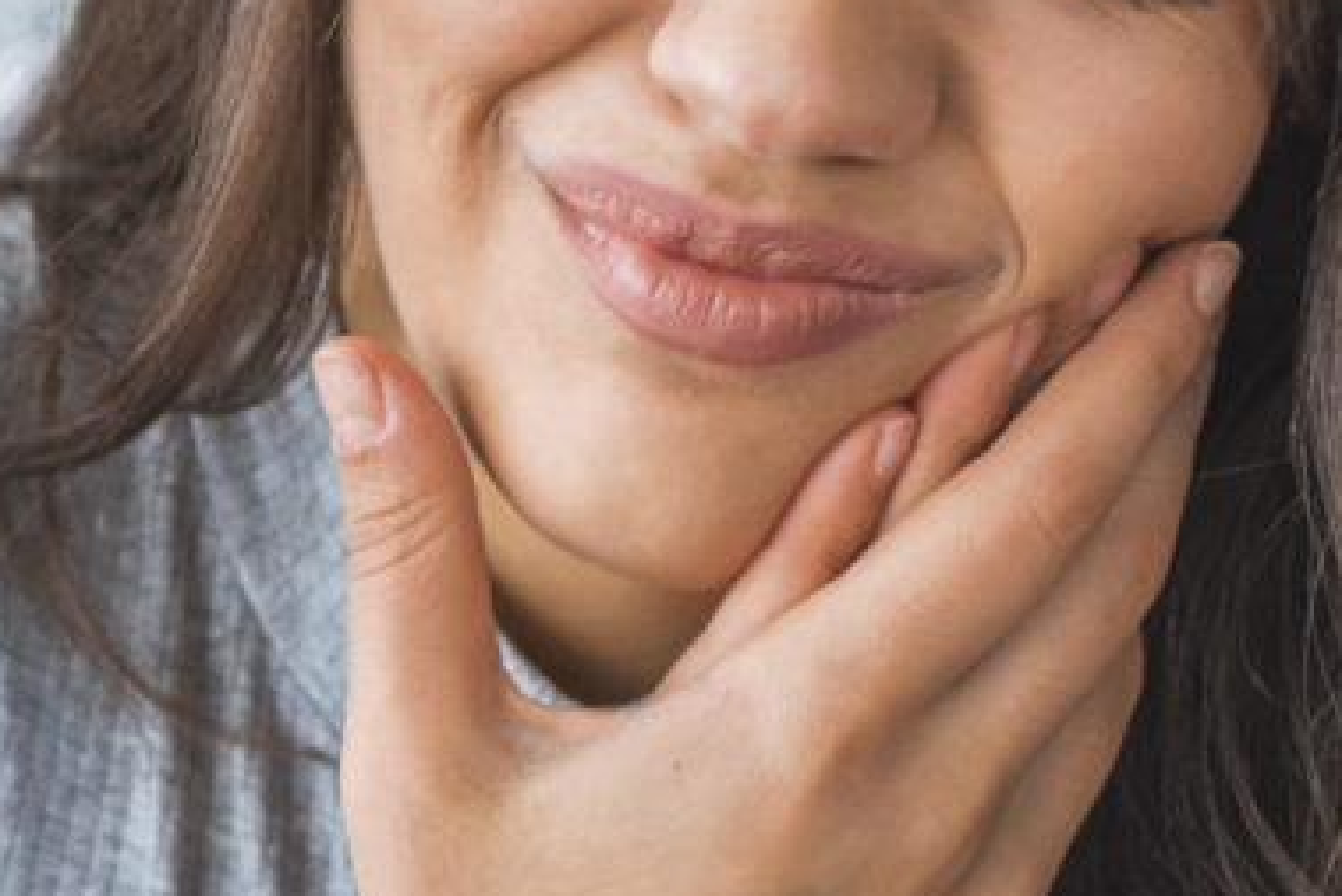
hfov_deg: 10.7
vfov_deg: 7.2
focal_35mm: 189
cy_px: 1018
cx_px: -237
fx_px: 7048
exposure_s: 1/100
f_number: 2.5
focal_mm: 35
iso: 250
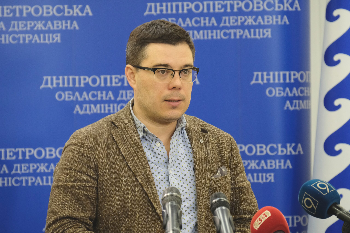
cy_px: 116
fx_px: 1974
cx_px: 175
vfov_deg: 6.8
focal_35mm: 203
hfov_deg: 10.1
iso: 1600
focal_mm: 135
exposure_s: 1/56
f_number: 5.6
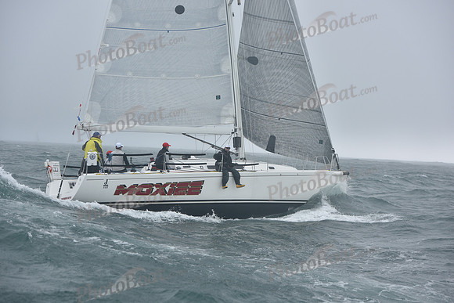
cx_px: 227
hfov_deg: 28.8
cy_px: 152
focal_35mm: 70
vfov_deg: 19.5
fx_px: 883
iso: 320
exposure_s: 1/800
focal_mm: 70
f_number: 5
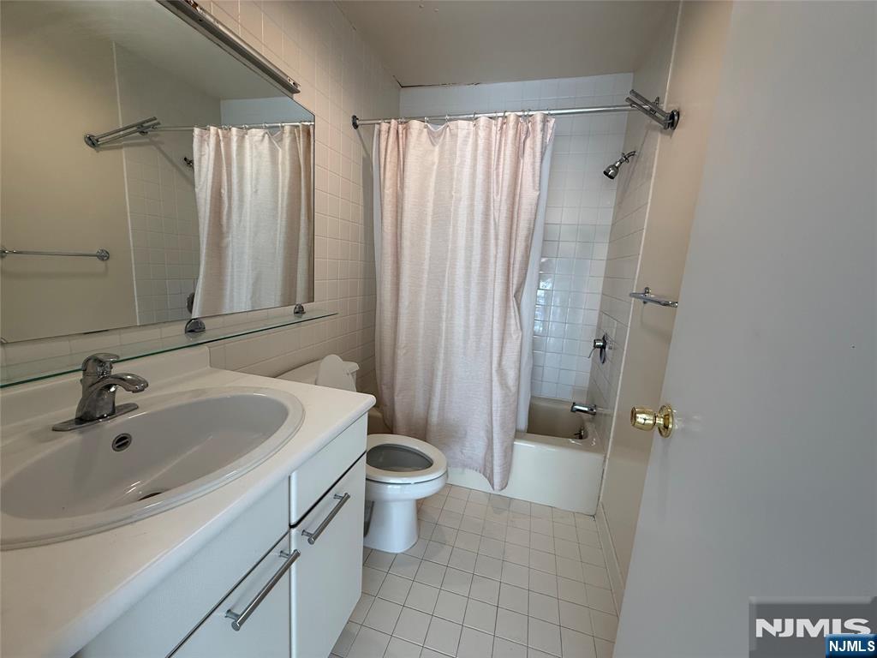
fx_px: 355
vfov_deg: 85.7
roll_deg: -3.7
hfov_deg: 102.1
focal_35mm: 14
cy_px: 329
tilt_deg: -8.8
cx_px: 438
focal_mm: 2.22
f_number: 2.2
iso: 160
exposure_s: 1/120
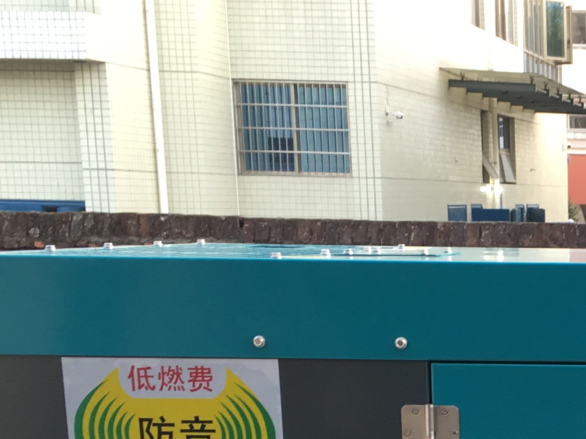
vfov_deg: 15.3
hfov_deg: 19.4
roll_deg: -1.0
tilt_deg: -11.1
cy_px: 570
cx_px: 800
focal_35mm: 92
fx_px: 1557
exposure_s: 1/50
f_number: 2.2
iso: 32
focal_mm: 4.15
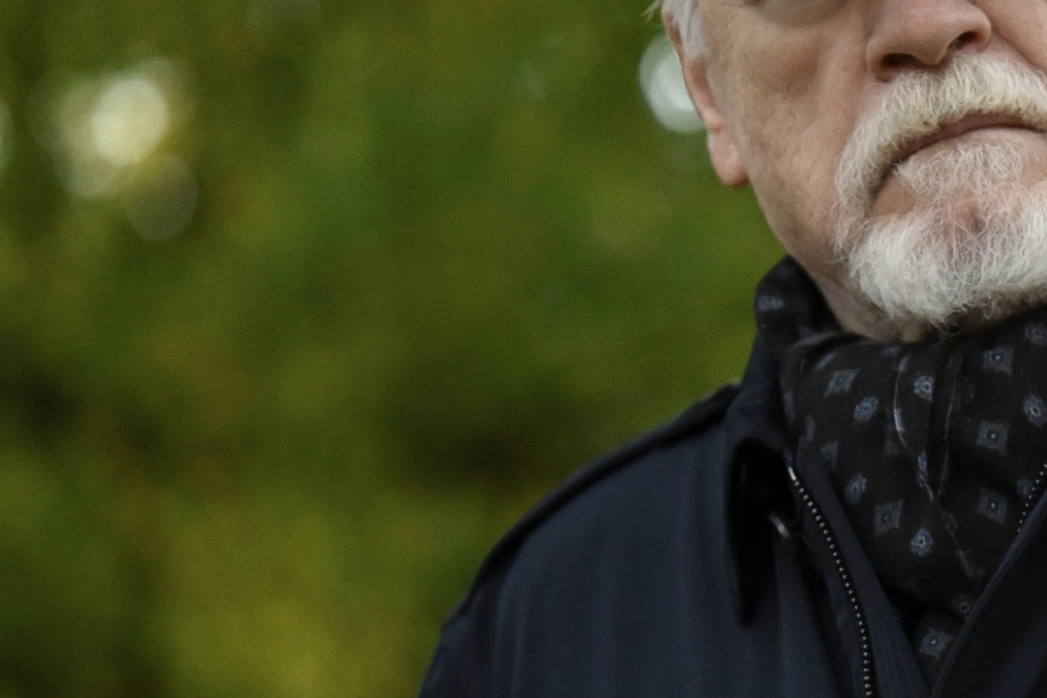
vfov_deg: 4.6
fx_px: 8609
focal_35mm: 296
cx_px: 1489
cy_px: 648
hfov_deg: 6.9
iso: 5000
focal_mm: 90
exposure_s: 1/250
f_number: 2.8
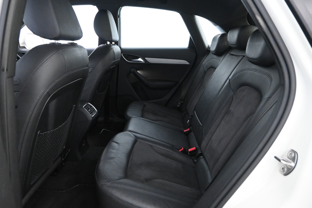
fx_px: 208
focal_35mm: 24
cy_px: 104
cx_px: 156
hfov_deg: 73.7
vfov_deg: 53.1
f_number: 4.5
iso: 6400
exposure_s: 1/30
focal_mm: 16
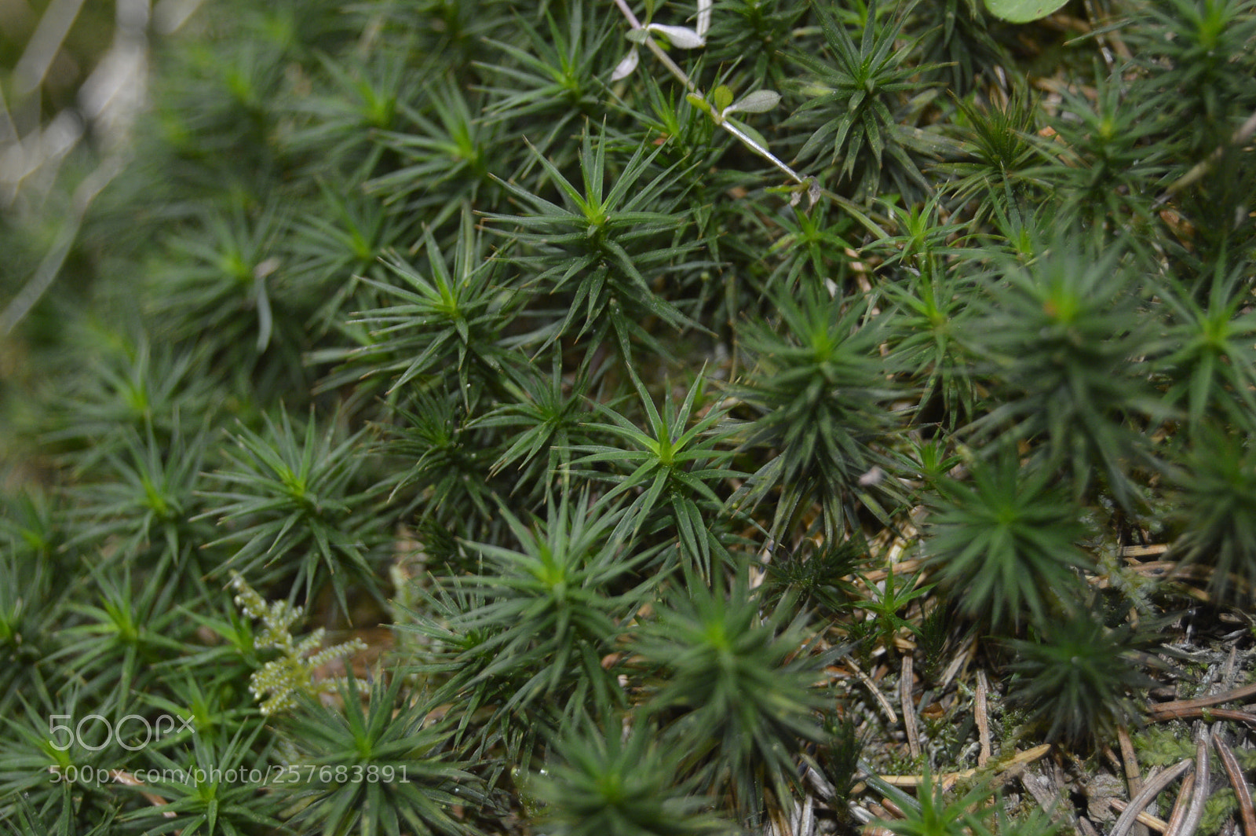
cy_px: 418
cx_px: 628
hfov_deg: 24.6
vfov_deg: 16.5
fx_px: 2876
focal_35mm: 82
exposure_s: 1/60
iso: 500
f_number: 5.6
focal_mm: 55
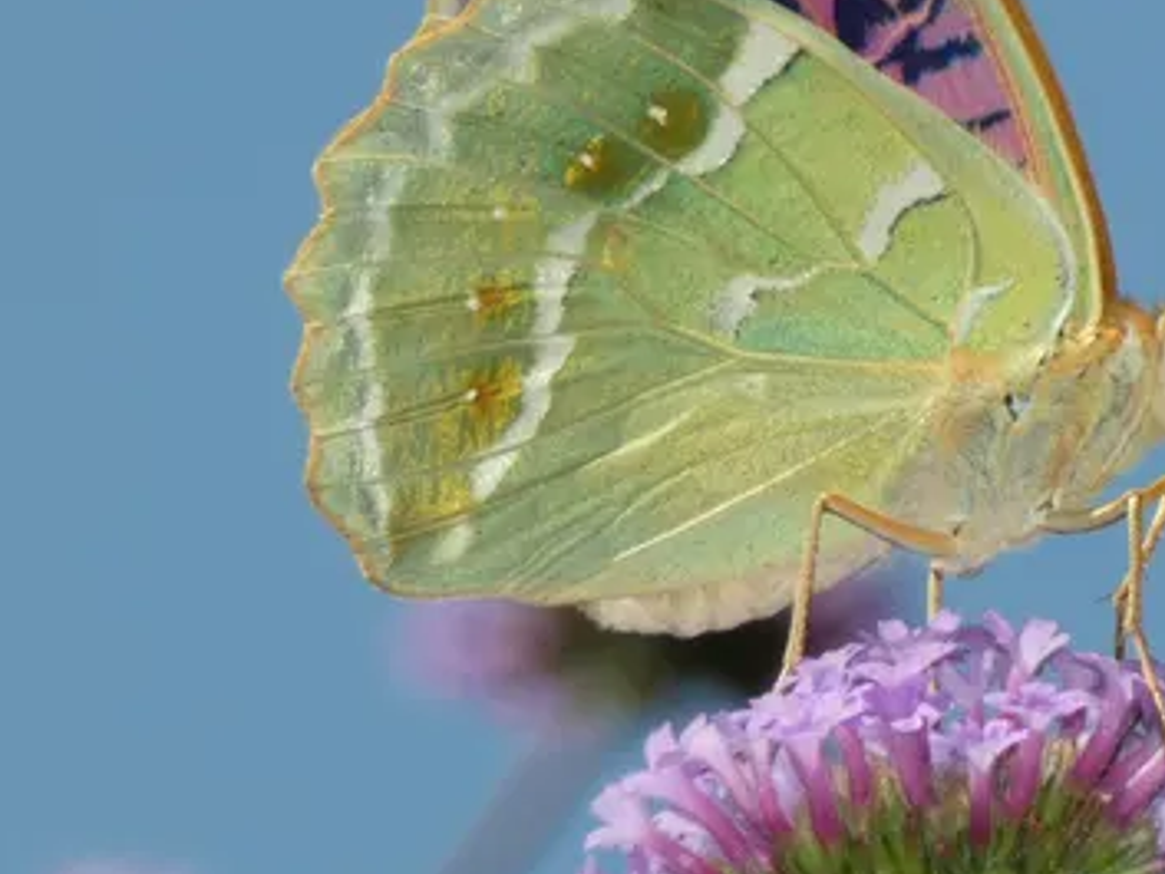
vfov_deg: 1.8
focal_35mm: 850
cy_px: 251
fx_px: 28616
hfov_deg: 2.3
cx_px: 891
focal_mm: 84
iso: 80
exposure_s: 1/400
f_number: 5.6
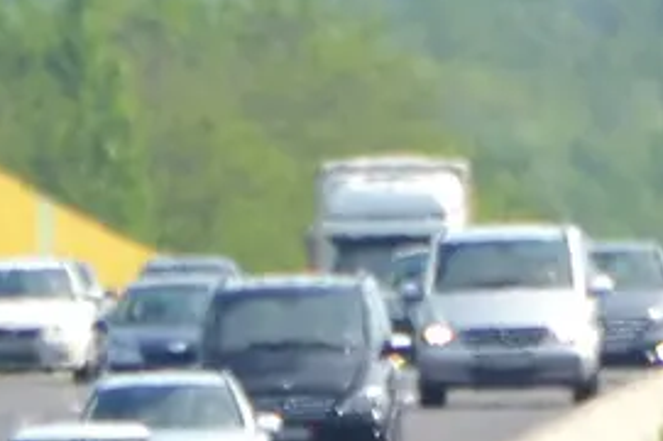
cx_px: 684
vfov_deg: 0.4
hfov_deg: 0.6
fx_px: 64914
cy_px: 1655
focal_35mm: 3529
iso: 200
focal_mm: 300
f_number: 6.3
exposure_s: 1/500
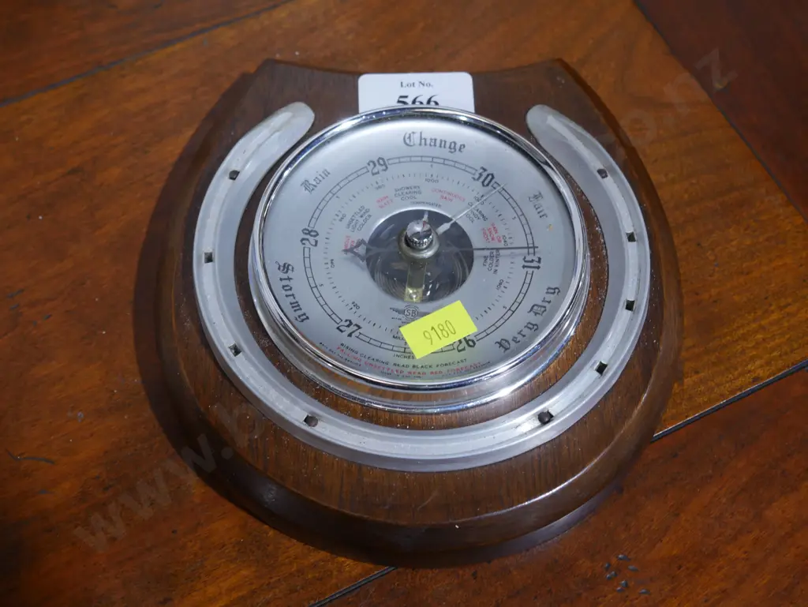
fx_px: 1214
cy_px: 304
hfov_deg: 36.8
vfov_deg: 28.1
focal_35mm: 52
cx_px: 404
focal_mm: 26
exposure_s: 1/60
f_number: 5.3
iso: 640
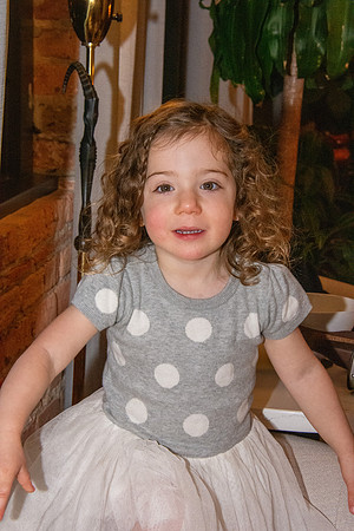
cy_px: 266
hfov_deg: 11.7
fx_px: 1726
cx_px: 177
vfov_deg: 17.5
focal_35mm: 117
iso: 5000
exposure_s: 1/100
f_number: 13
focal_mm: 78
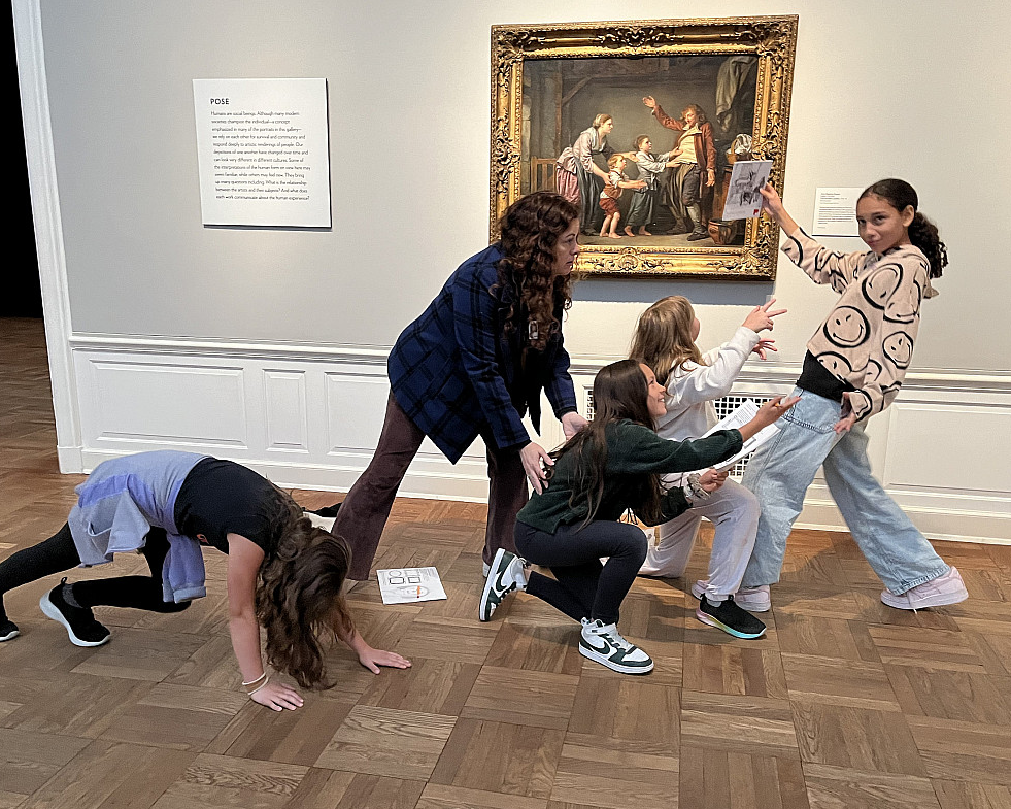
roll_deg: +0.5
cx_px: 508
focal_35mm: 30
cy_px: 414
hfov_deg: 58.8
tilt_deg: -11.8
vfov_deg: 48.5
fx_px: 898
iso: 500
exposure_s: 1/40
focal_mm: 5.1
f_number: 1.6
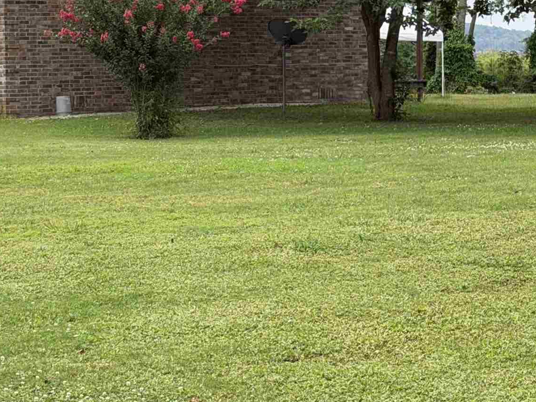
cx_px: 154
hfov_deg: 15.1
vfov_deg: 11.4
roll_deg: +1.1
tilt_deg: -1.7
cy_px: 105
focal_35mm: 130
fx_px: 2013
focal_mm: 6.76
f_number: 1.78
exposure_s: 1/3226
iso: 100
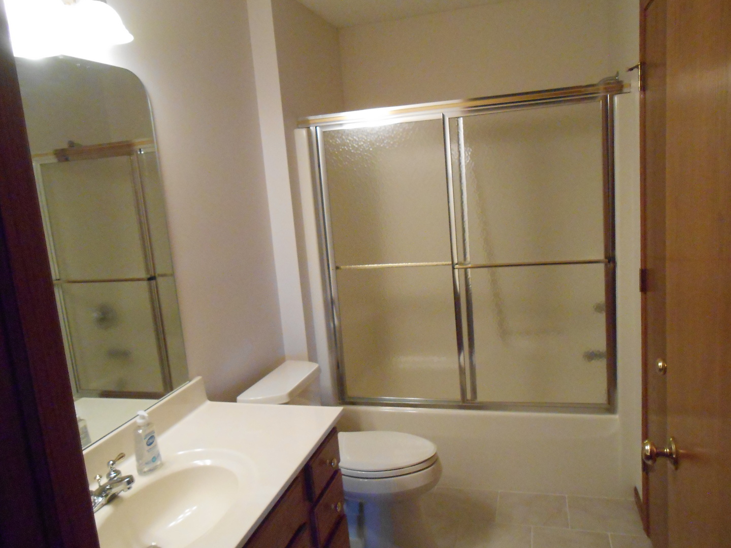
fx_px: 549
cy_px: 274
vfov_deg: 53.1
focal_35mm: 26
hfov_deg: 67.3
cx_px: 366
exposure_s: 1/80
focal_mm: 4.6
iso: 800
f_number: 3.5
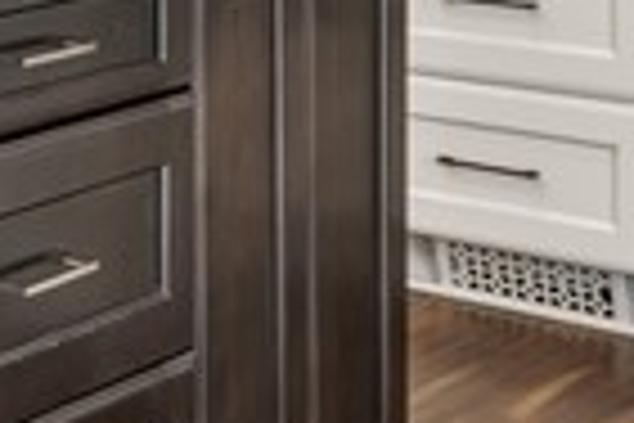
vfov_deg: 10.5
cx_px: -987
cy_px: -331
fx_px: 2166
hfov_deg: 12.3
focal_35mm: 123
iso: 1250
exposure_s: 1/10
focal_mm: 16
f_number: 9
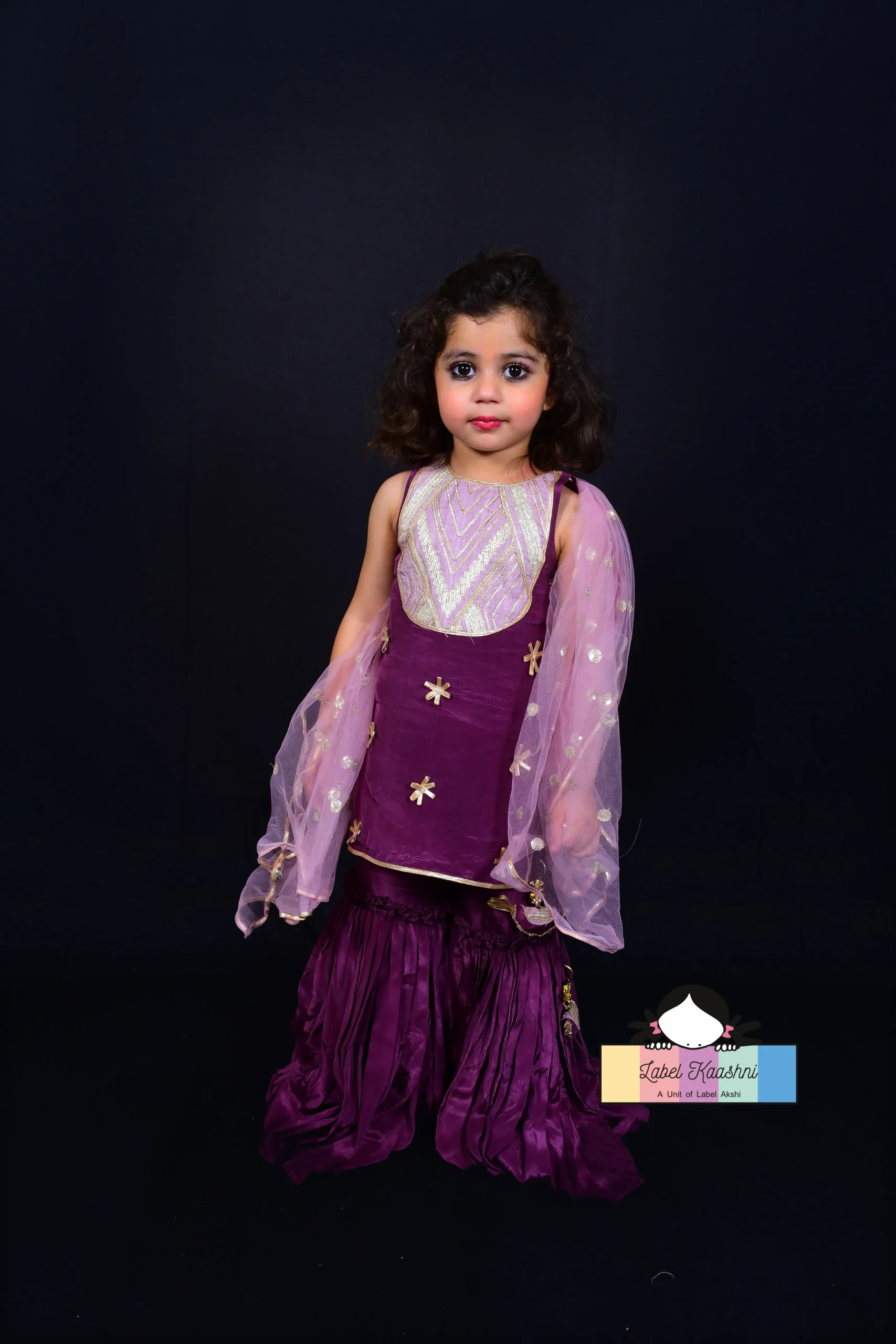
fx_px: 1456
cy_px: 672
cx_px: 448
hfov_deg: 34.2
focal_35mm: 39
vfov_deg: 49.6
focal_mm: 26
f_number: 9
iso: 160
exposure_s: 1/160
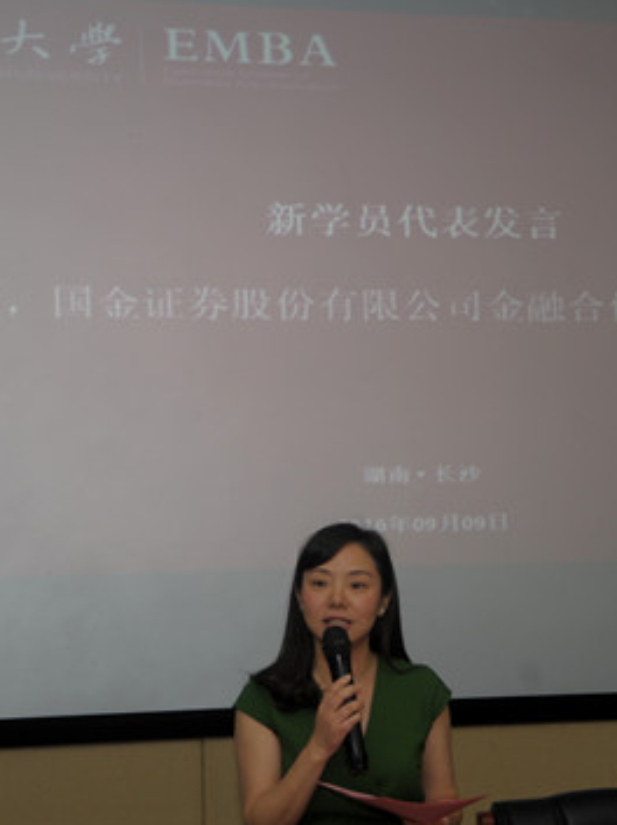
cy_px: 444
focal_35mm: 85
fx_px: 2024
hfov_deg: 17.2
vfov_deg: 23.0
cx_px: 456
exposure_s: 1/80
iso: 640
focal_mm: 48
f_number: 4.8
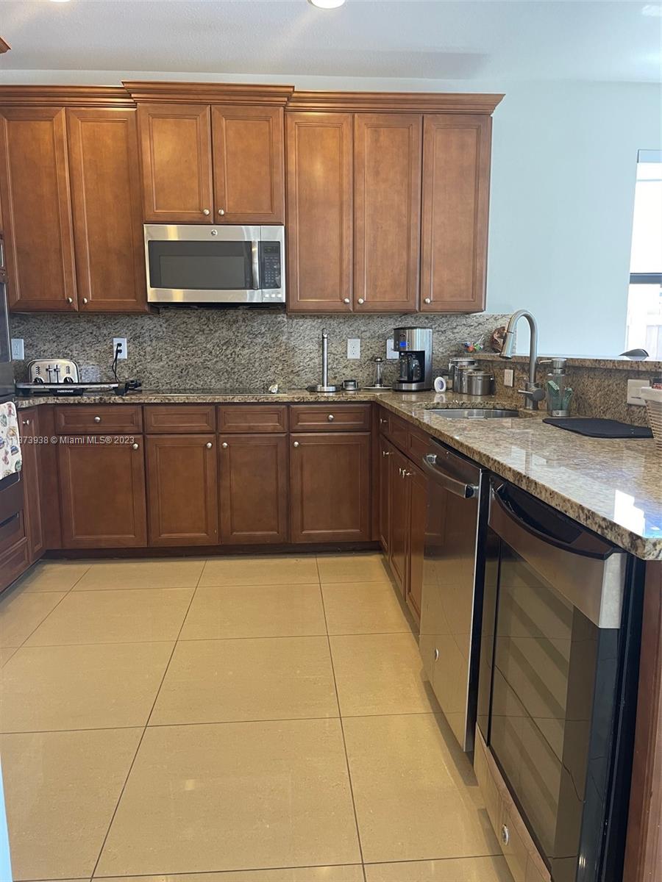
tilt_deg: -9.2
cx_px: 331
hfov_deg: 53.1
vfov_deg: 67.3
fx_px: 663
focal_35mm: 26
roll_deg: +0.4
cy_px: 441
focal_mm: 5.1
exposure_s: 1/60
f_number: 1.6
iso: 250
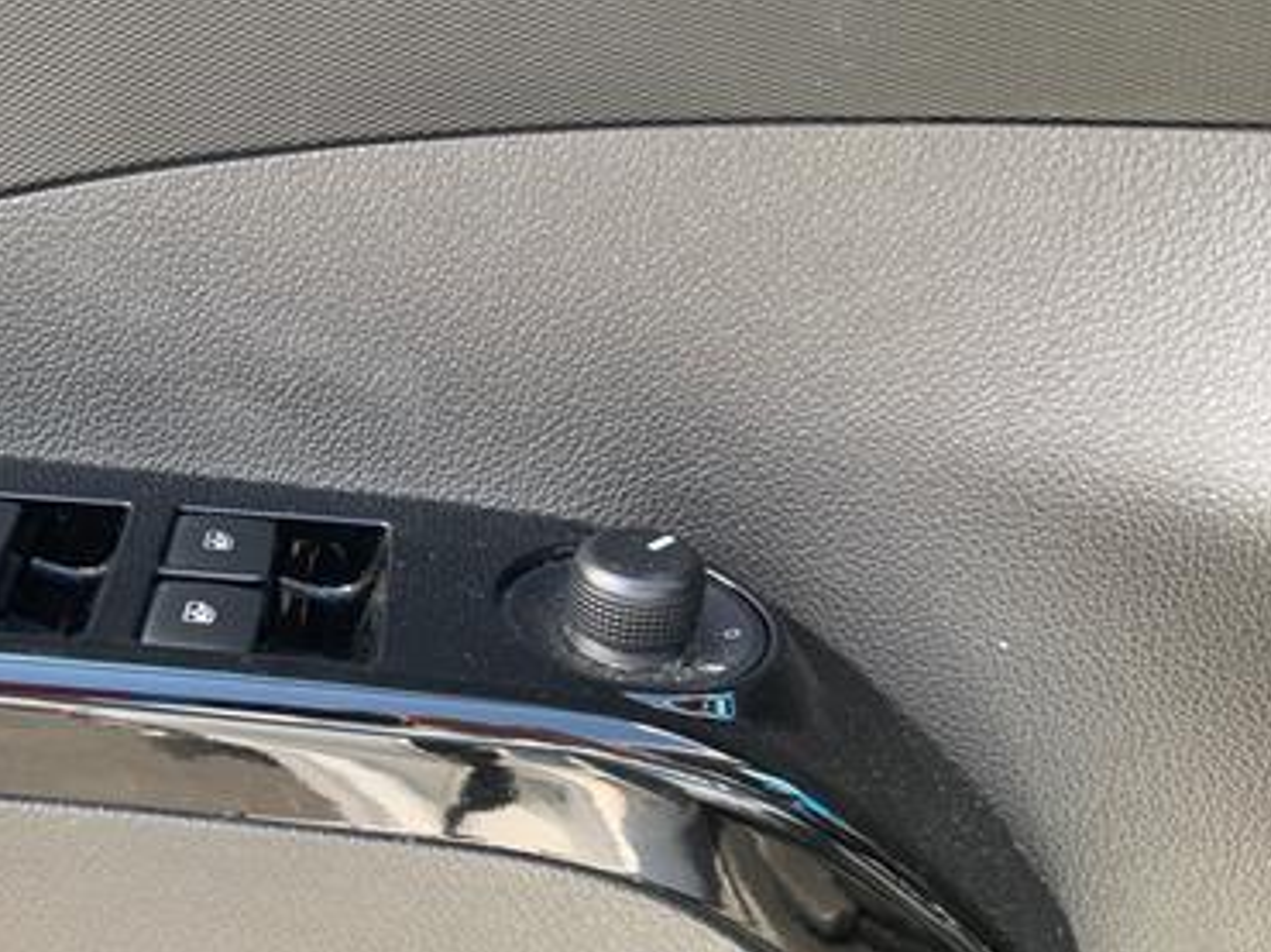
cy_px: 626
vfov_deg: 31.9
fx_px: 1651
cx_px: 185
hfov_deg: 39.7
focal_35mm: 45
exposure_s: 1/121
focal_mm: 4.25
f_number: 1.8
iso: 64
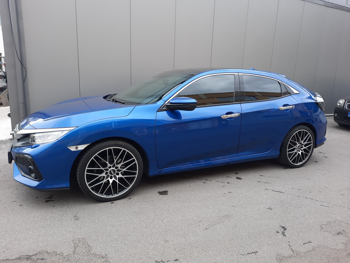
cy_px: 132
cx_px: 175
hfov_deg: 69.4
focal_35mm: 25
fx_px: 253
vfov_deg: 54.9
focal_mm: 4.6
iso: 50
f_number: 2
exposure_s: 1/120
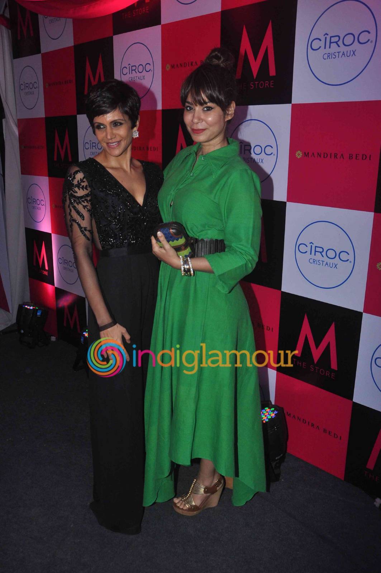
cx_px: 190
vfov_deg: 59.5
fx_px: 501
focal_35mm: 32
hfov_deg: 41.6
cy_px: 286
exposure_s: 1/250
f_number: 9
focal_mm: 21
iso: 640
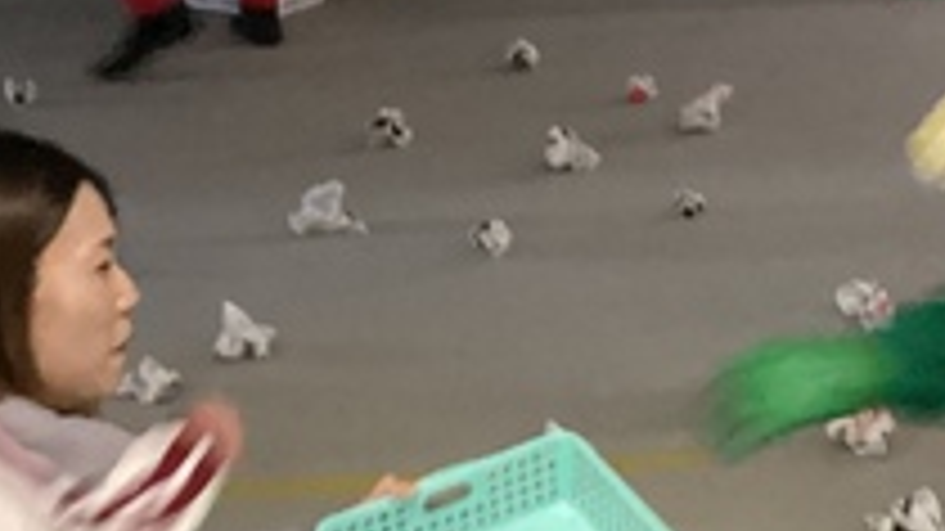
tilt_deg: -17.6
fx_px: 2580
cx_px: 806
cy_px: 230
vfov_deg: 11.7
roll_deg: +0.5
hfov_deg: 20.4
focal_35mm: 103
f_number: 2.4
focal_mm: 3.3
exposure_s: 1/24
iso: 800
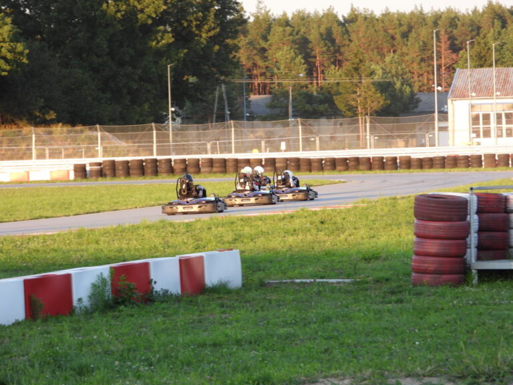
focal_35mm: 255
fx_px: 3779
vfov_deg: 5.8
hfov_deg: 7.8
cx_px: 256
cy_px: 192
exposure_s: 1/125
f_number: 4.5
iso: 160
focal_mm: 45.8
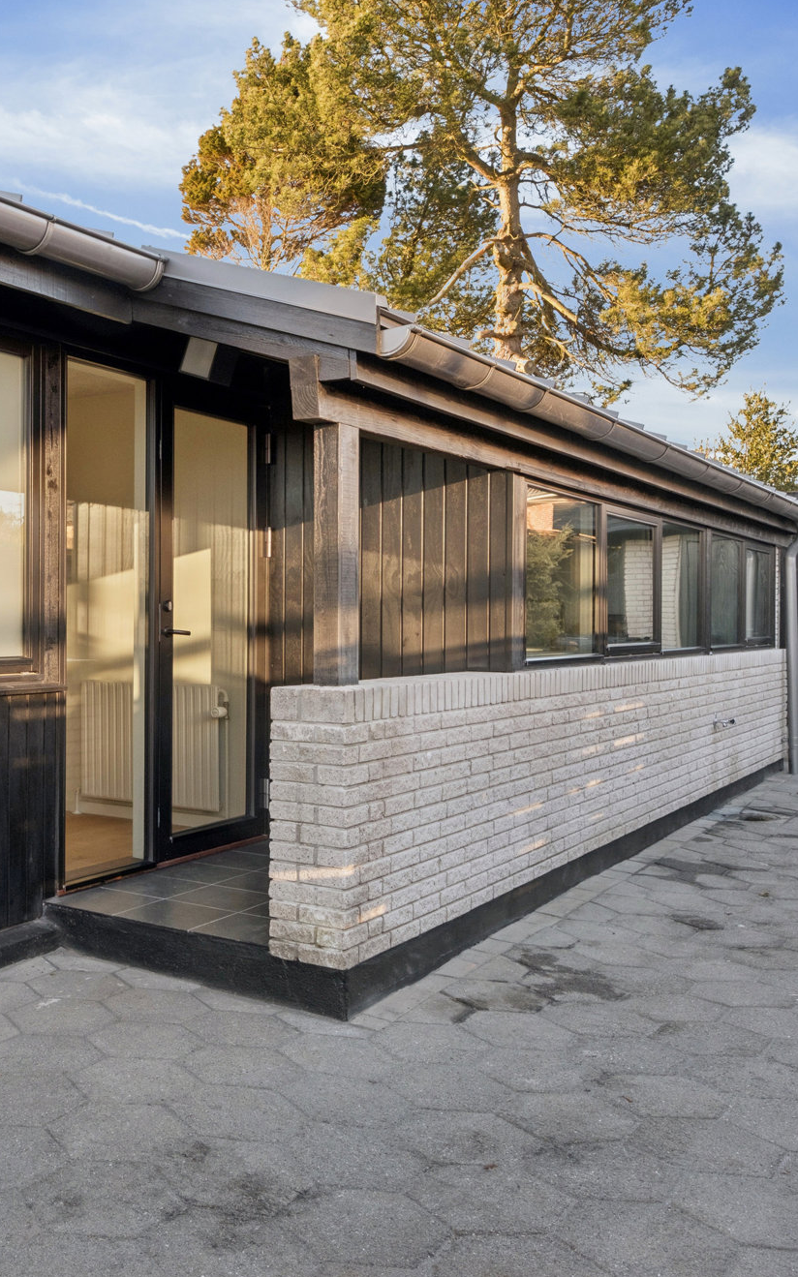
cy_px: 635
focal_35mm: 34
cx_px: 87
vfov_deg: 56.7
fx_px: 1183
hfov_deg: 35.2
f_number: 8
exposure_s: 1/40
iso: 250
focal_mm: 14.4
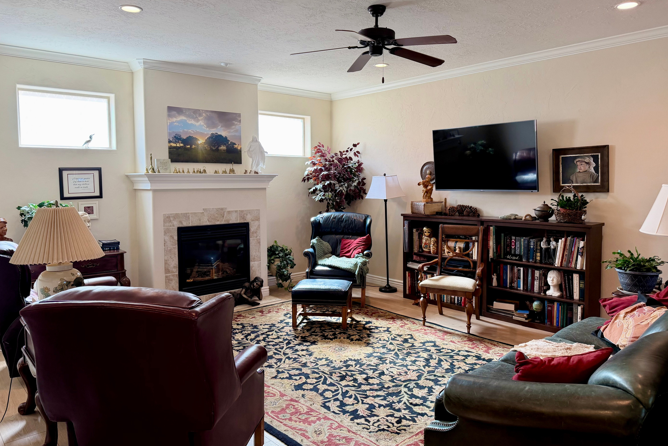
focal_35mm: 25
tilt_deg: -7.2
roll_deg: +0.8
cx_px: 334
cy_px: 246
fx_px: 464
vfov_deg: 51.2
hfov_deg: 71.5
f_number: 1.78
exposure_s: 1/120
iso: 160
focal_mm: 6.76
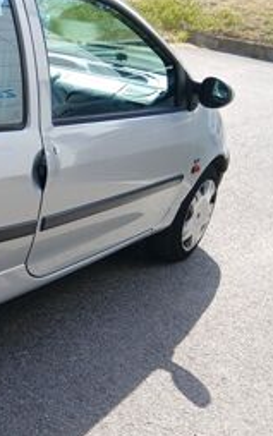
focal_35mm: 52
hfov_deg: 21.3
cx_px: -129
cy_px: 161
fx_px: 618
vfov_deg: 38.6
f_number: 1.8
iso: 20
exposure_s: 1/185
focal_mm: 3.98
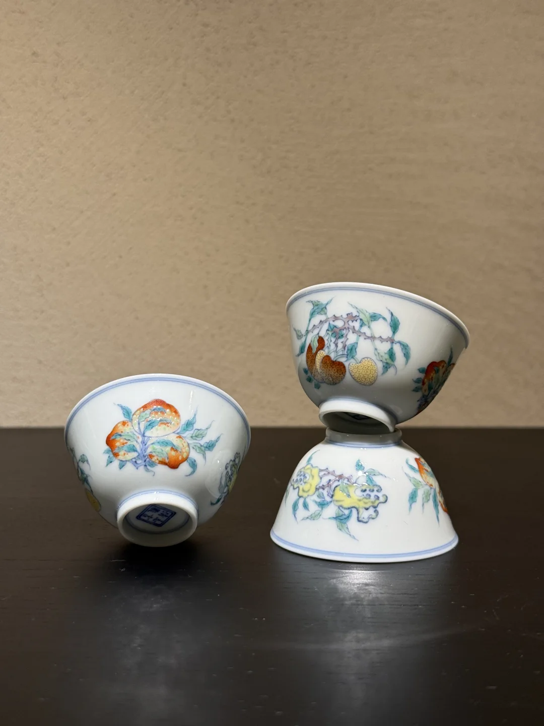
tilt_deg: -5.3
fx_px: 1006
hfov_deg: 30.3
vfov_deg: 39.7
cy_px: 363
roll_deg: -0.7
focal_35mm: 48
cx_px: 272
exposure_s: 1/100
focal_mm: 6.76
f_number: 1.78
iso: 80
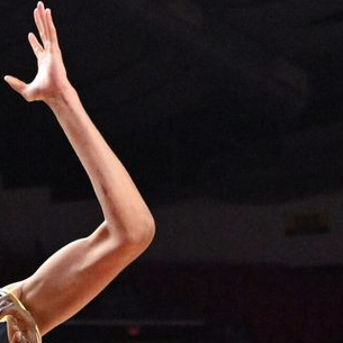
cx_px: 96
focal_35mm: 117
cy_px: 401
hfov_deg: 14.9
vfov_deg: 14.5
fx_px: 1312
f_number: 2.8
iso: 4000
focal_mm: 35
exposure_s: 1/1600
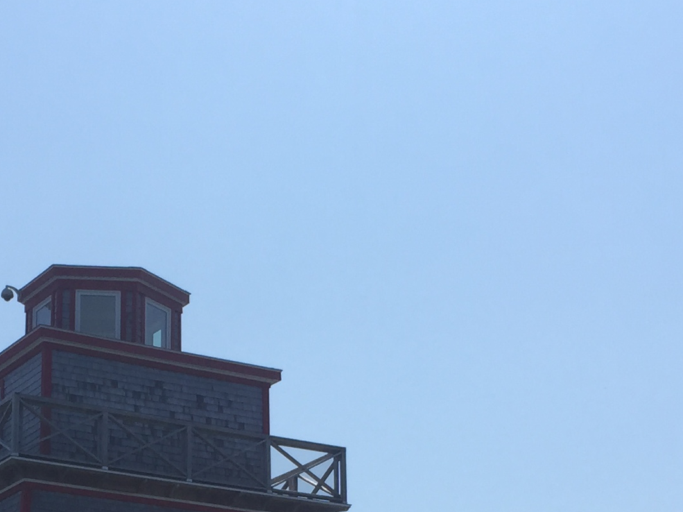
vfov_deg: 16.0
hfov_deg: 21.9
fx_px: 1756
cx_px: 233
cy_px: 591
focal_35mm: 89
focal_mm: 4.15
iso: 32
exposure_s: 1/2825
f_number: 2.2
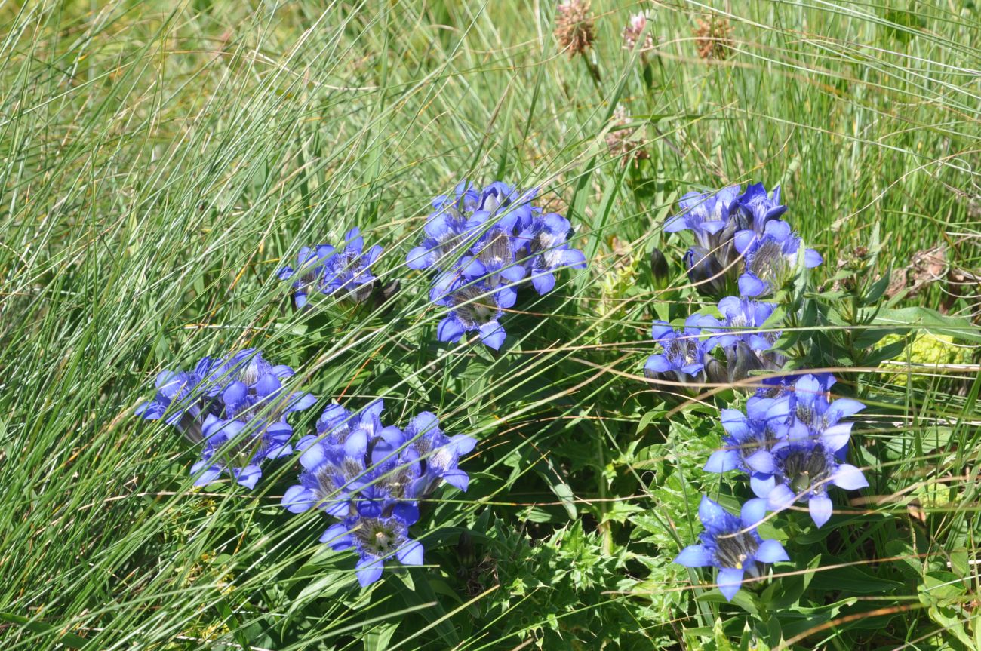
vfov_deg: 17.4
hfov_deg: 26.0
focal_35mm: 78
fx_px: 2123
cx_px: 490
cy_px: 326
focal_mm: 52
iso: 200
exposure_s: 1/200
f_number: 8
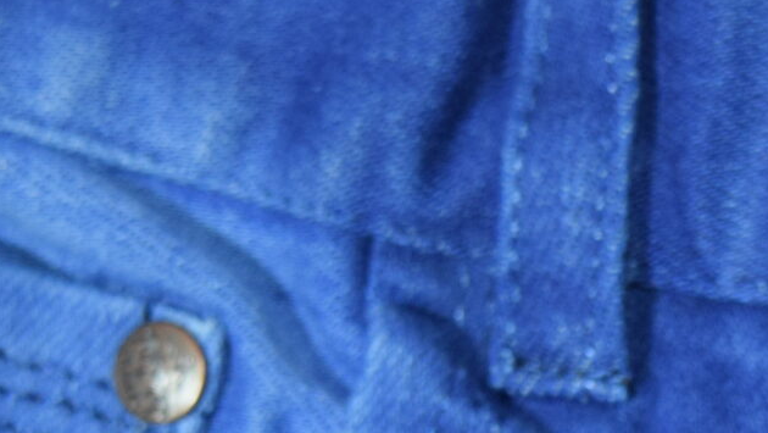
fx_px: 4421
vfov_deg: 5.6
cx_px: 909
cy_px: 440
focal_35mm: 217
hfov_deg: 9.8
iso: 800
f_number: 5
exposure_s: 1/100
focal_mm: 34
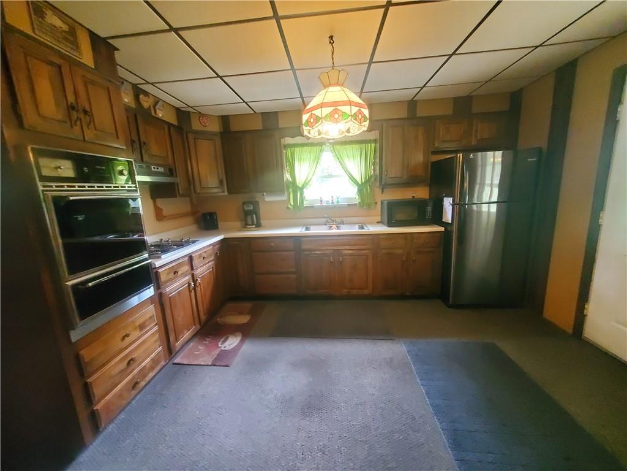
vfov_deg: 89.9
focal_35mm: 13
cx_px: 314
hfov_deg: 106.2
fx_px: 235
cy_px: 236
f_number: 2.2
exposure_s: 1/24
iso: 1000
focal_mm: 1.8
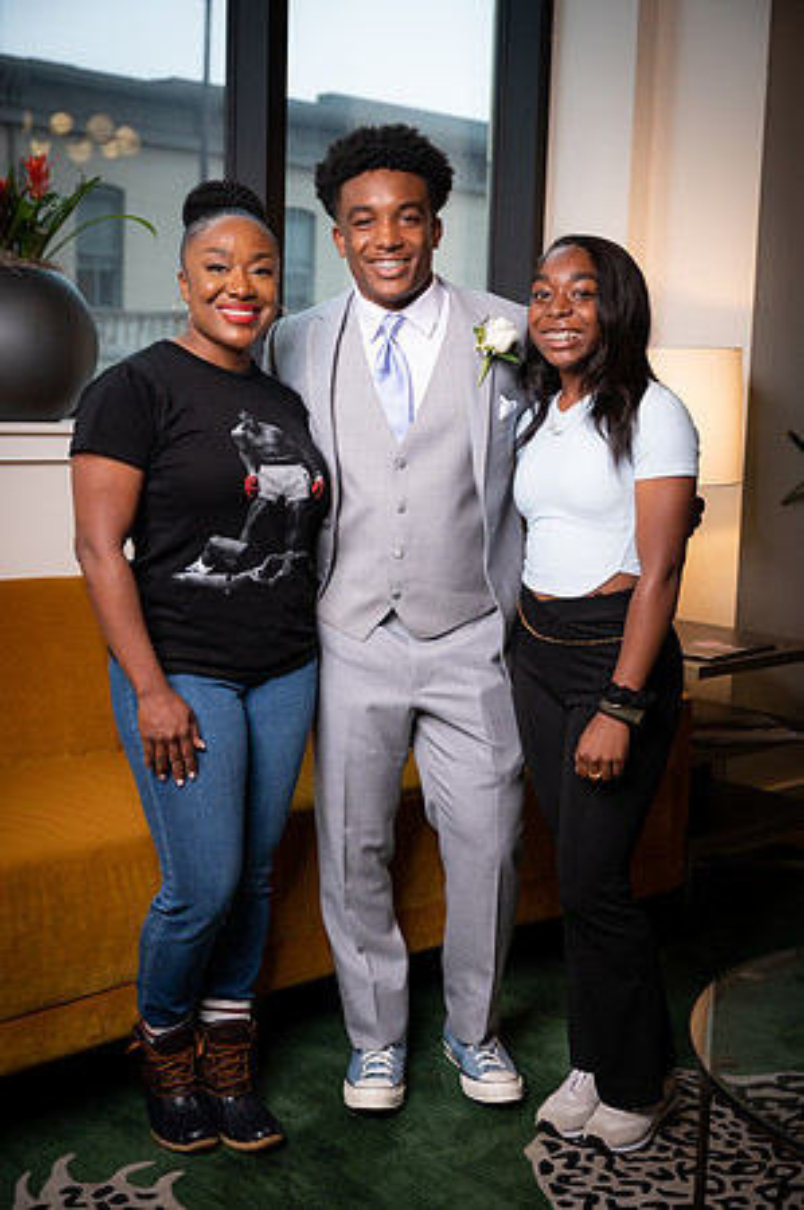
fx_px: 1511
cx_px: 402
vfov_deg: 43.6
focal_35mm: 45
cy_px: 605
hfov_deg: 29.8
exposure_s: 1/250
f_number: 3.5
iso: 1250
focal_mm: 45
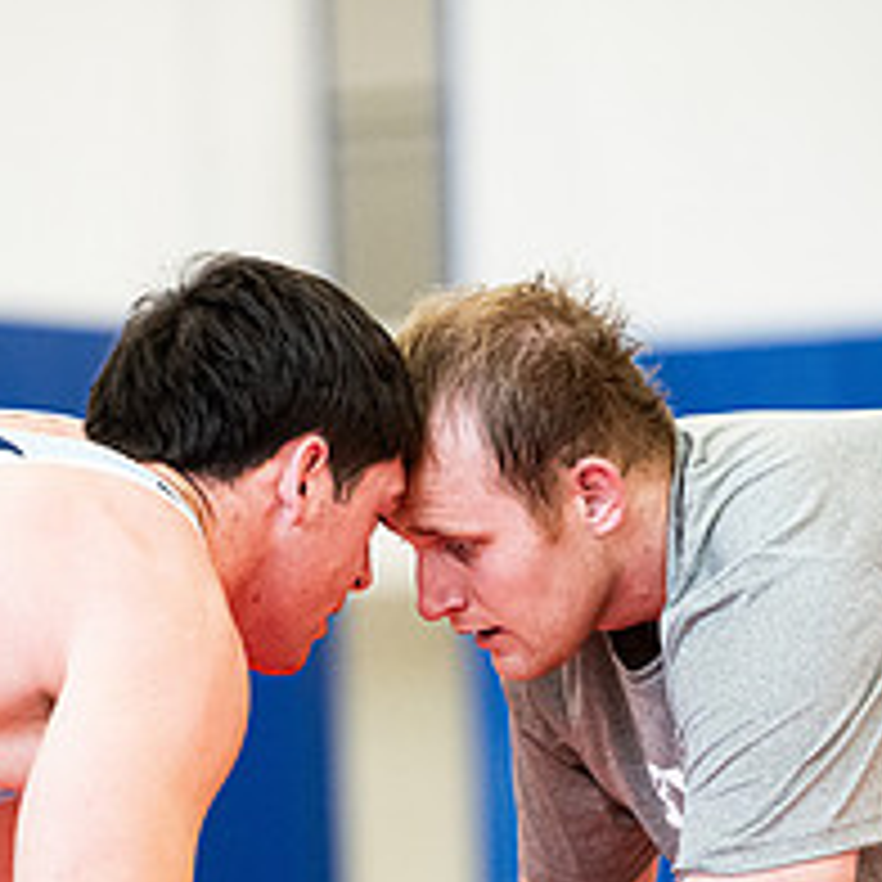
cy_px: 754
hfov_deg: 3.8
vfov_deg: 3.8
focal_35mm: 466
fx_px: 13433
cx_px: 274
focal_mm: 185
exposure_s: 1/640
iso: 2500
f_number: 2.8
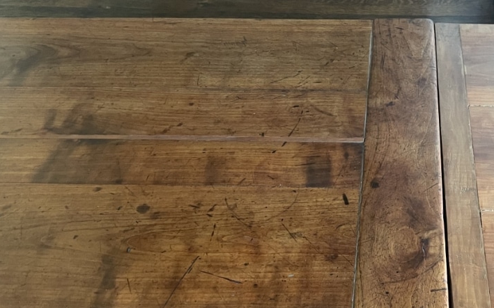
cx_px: 375
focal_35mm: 47
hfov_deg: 41.3
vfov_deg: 26.4
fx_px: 633
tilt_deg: -48.8
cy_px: 282
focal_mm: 4.2
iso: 500
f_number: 1.6
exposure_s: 1/50
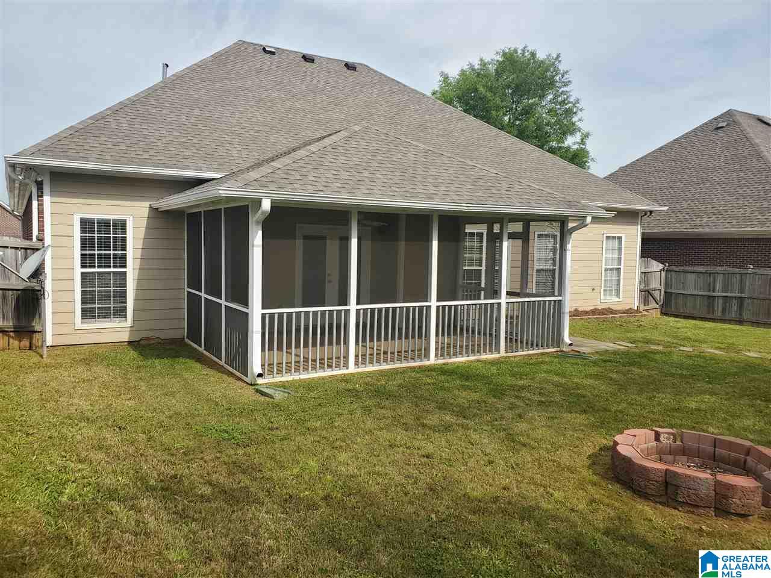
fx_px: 579
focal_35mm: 26
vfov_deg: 53.1
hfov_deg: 67.3
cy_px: 289
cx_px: 386
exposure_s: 1/1114
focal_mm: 4.3
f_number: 2.4
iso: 50
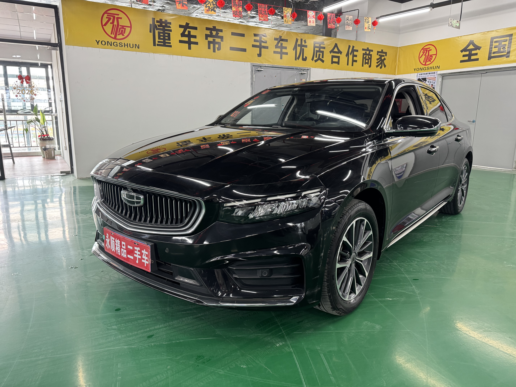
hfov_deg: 71.6
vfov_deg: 56.8
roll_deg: -0.1
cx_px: 258
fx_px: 358
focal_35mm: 24
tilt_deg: -11.2
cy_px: 194
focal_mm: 6.76
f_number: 1.78
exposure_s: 1/60
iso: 320
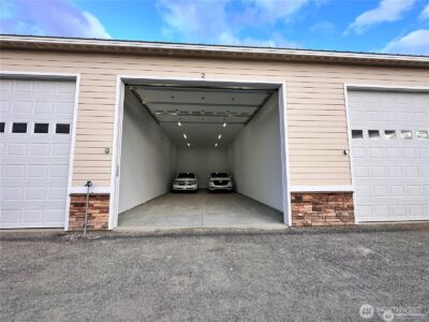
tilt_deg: +4.5
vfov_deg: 85.7
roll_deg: -0.2
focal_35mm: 14
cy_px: 161
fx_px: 174
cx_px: 214
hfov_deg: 102.1
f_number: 2.2
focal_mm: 2.22
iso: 40
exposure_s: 1/207
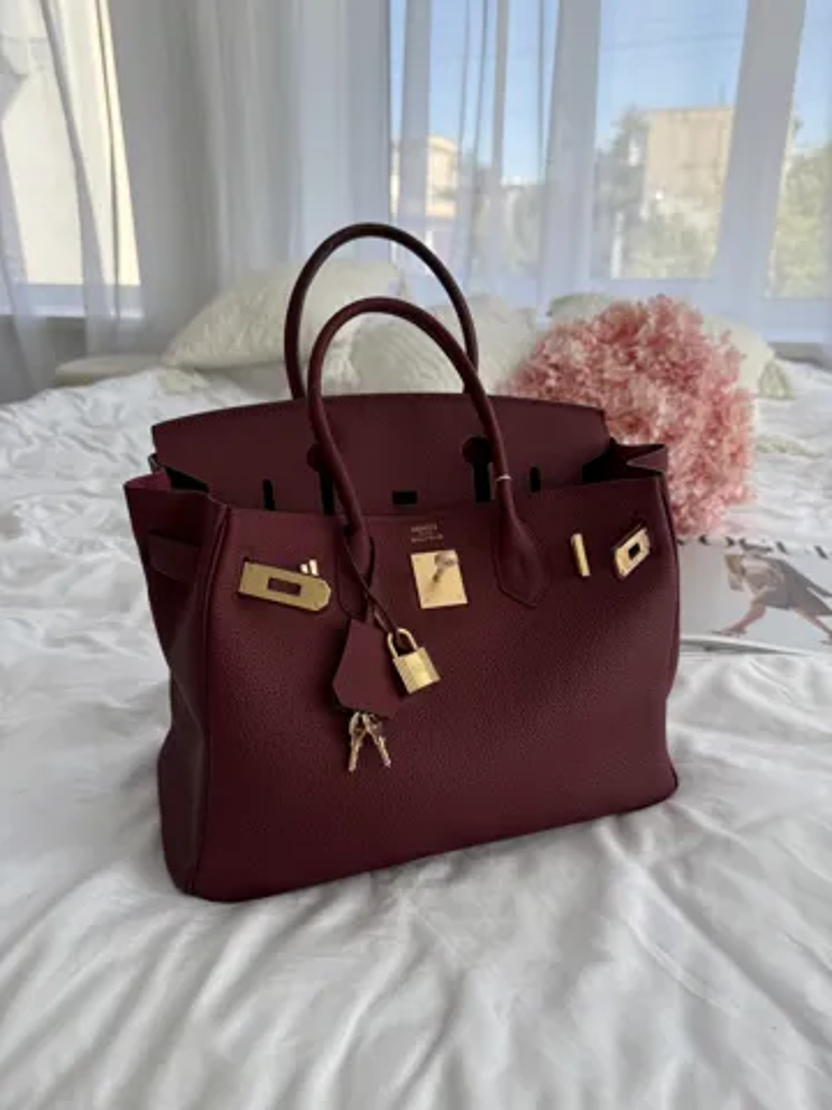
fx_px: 769
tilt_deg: -19.7
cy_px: 555
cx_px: 416
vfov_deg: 71.6
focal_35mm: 24
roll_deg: +1.0
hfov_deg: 56.8
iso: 80
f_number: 1.78
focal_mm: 6.76
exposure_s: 1/649
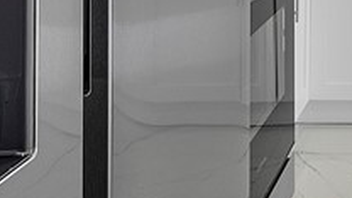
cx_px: 481
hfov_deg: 22.6
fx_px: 765
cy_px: -166
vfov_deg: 13.2
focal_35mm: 82
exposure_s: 1/60
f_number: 4
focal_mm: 10
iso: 100
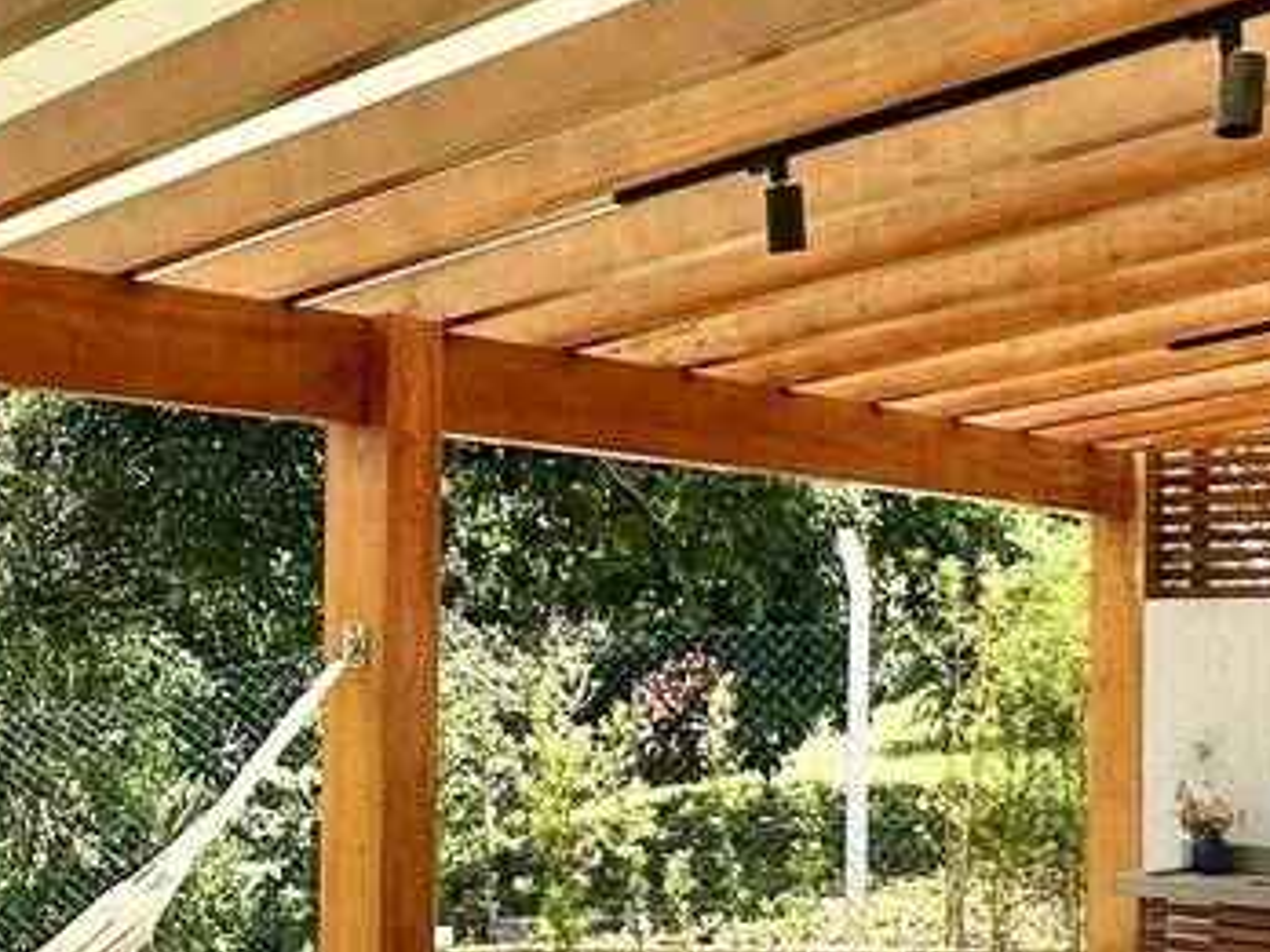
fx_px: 2128
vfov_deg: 25.1
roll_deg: -1.0
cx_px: 182
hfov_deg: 32.0
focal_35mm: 58
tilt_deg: +0.2
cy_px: 649
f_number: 2.2
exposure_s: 1/769
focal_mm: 2.22
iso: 40
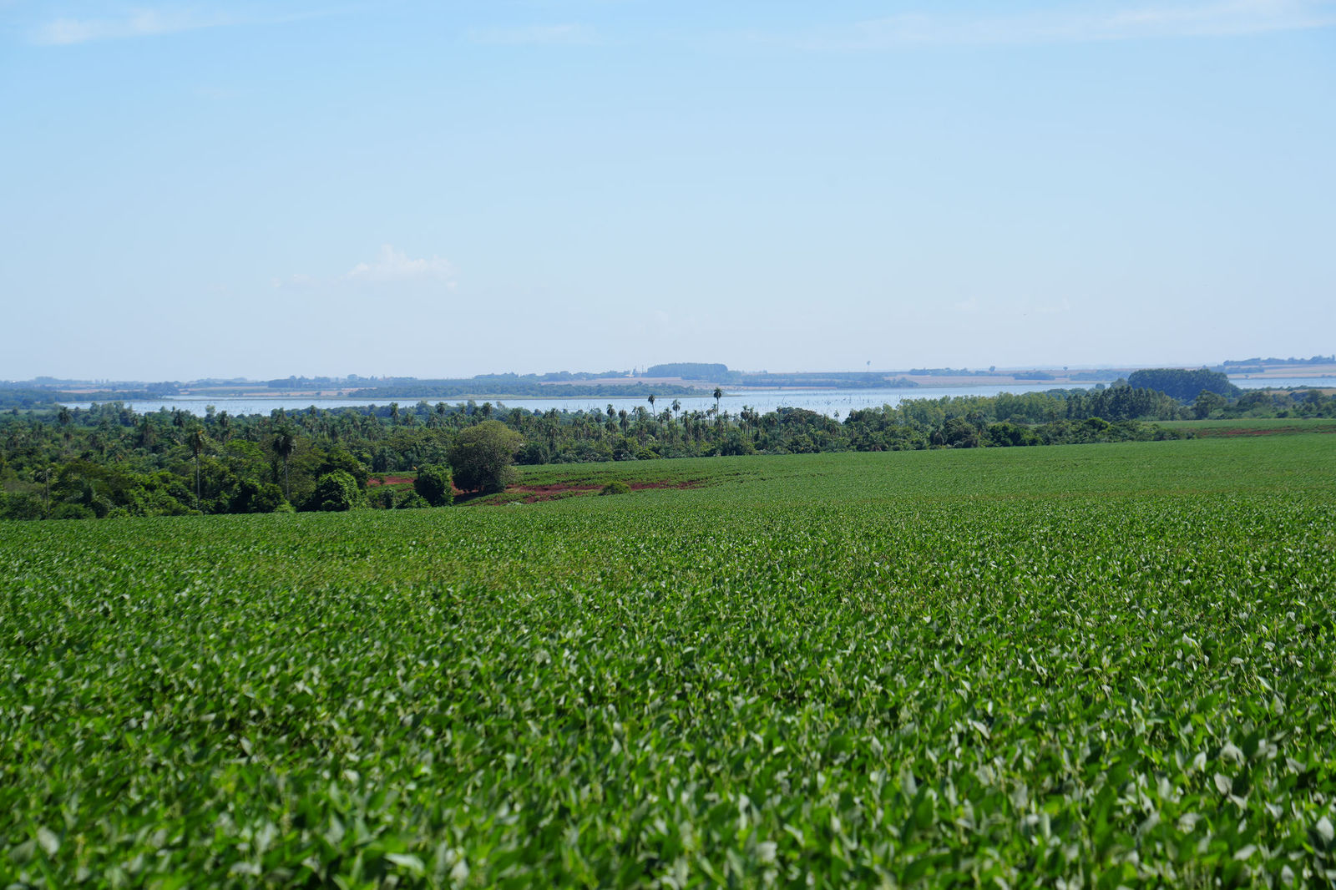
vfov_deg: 13.0
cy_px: 445
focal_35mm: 105
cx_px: 668
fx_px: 3896
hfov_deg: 19.5
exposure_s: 1/250
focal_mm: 105
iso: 100
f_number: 8
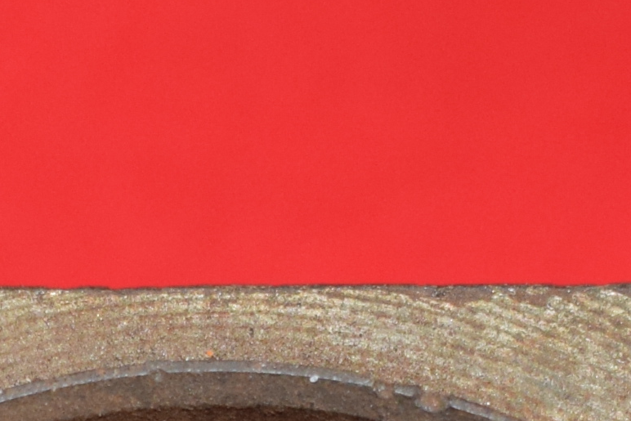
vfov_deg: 5.7
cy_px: 889
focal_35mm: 236
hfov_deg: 8.7
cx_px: 176
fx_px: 4136
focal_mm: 27
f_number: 5
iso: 640
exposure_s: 1/160
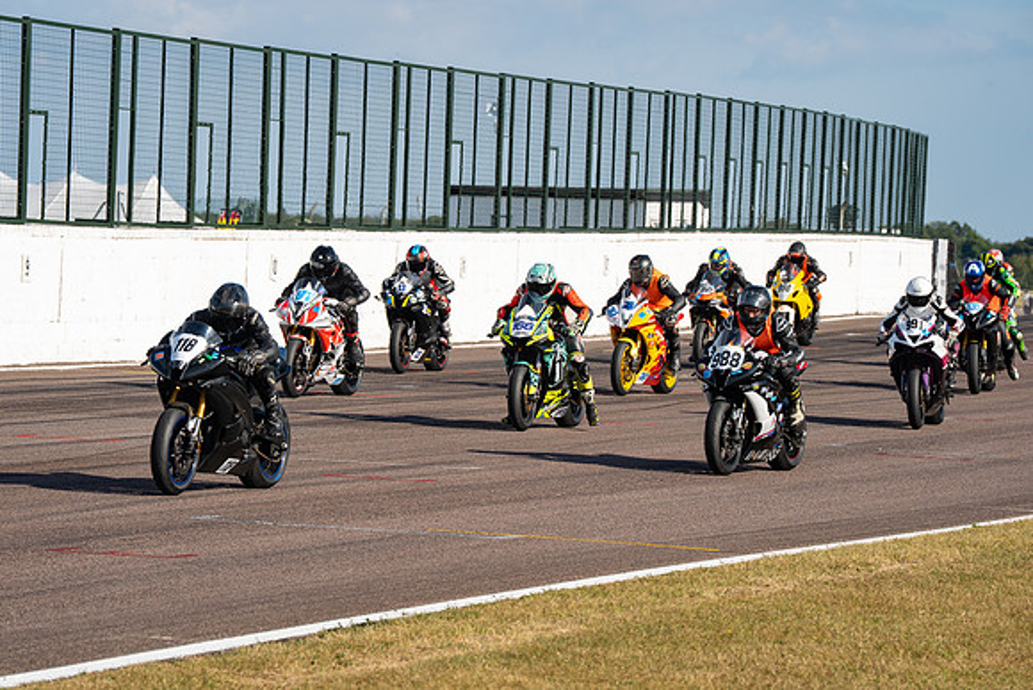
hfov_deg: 10.3
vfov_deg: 6.9
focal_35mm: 200
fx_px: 5740
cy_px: 345
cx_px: 516
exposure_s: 1/400
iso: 125
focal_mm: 200
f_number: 9
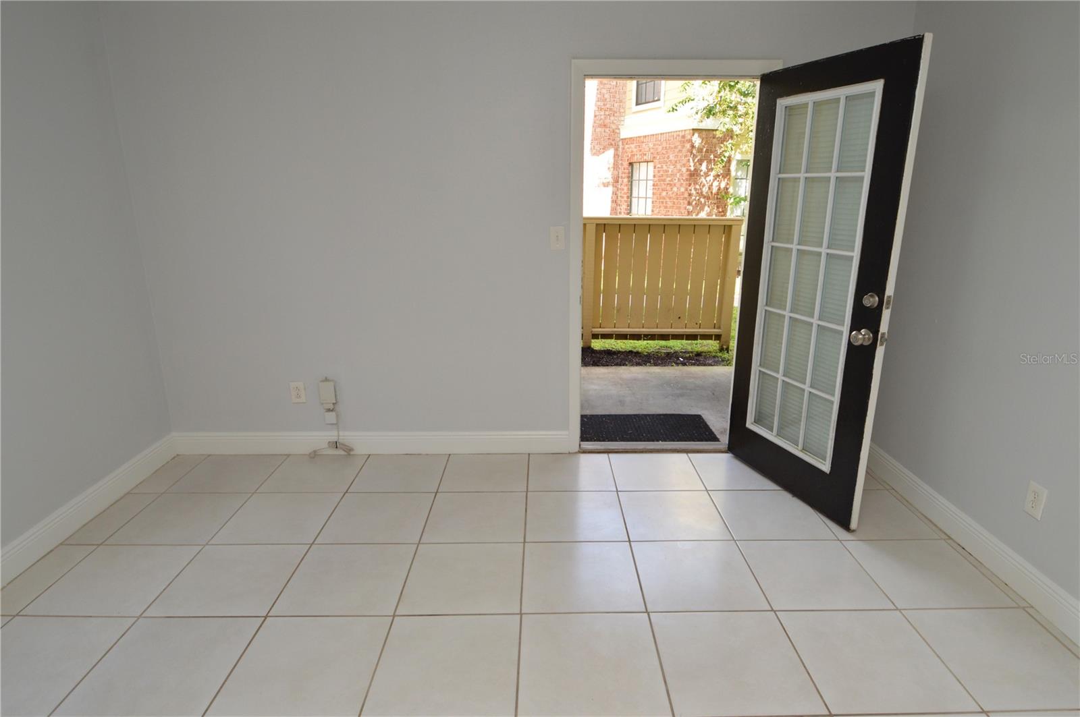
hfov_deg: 90.1
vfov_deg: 67.3
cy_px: 358
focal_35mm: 18
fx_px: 539
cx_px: 540
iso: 400
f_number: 5.6
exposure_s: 1/125
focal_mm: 12
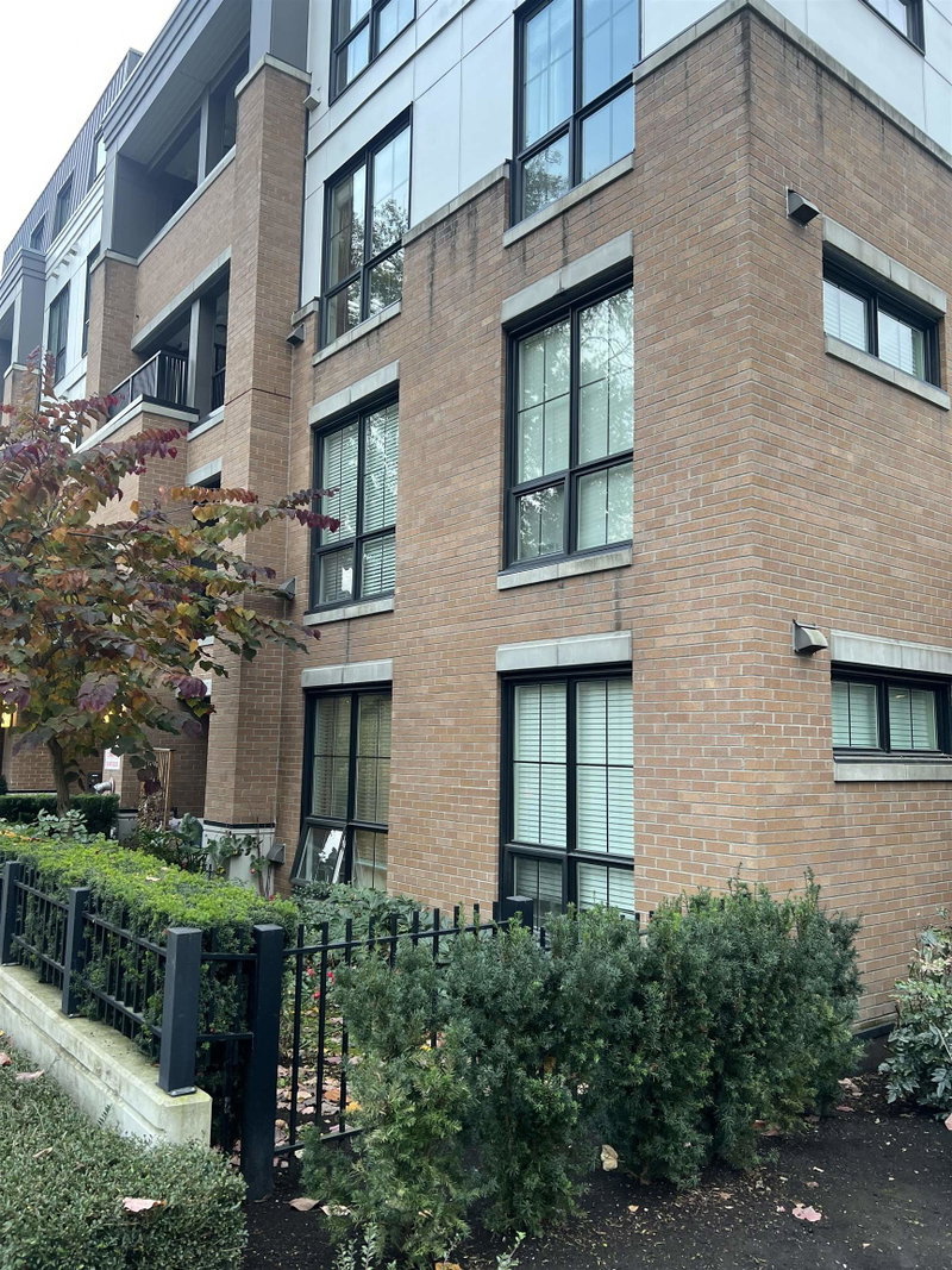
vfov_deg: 67.3
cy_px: 635
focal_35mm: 26
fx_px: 954
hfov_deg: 53.1
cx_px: 476
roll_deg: +1.4
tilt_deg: +7.9
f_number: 1.5
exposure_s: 1/121
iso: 80
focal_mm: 5.7
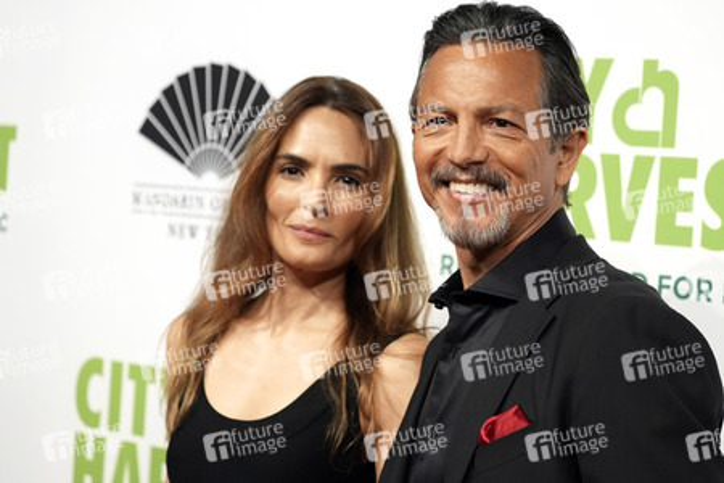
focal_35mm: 111
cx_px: 362
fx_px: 2232
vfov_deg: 12.3
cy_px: 242
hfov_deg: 18.4
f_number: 4.5
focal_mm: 111
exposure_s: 1/400
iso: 4000
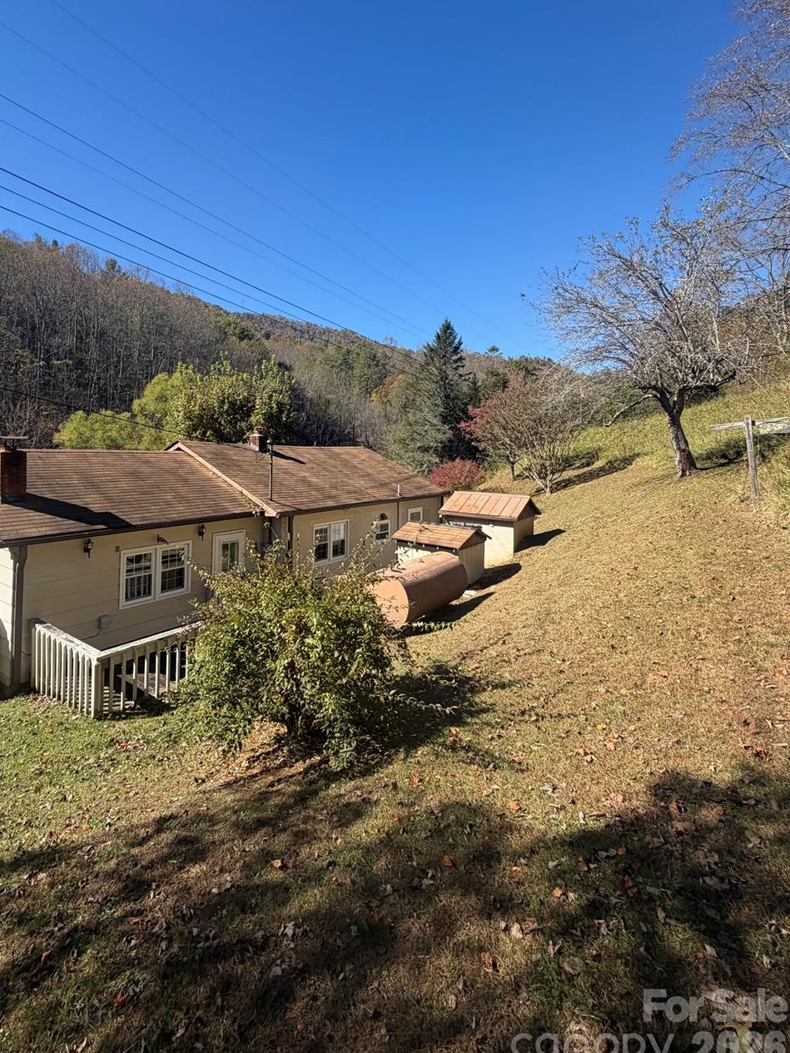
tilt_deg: +2.9
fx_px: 517
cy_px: 442
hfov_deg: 73.9
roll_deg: -1.0
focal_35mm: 17
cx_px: 313
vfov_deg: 90.3
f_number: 2.2
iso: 40
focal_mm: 2.22
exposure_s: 1/770
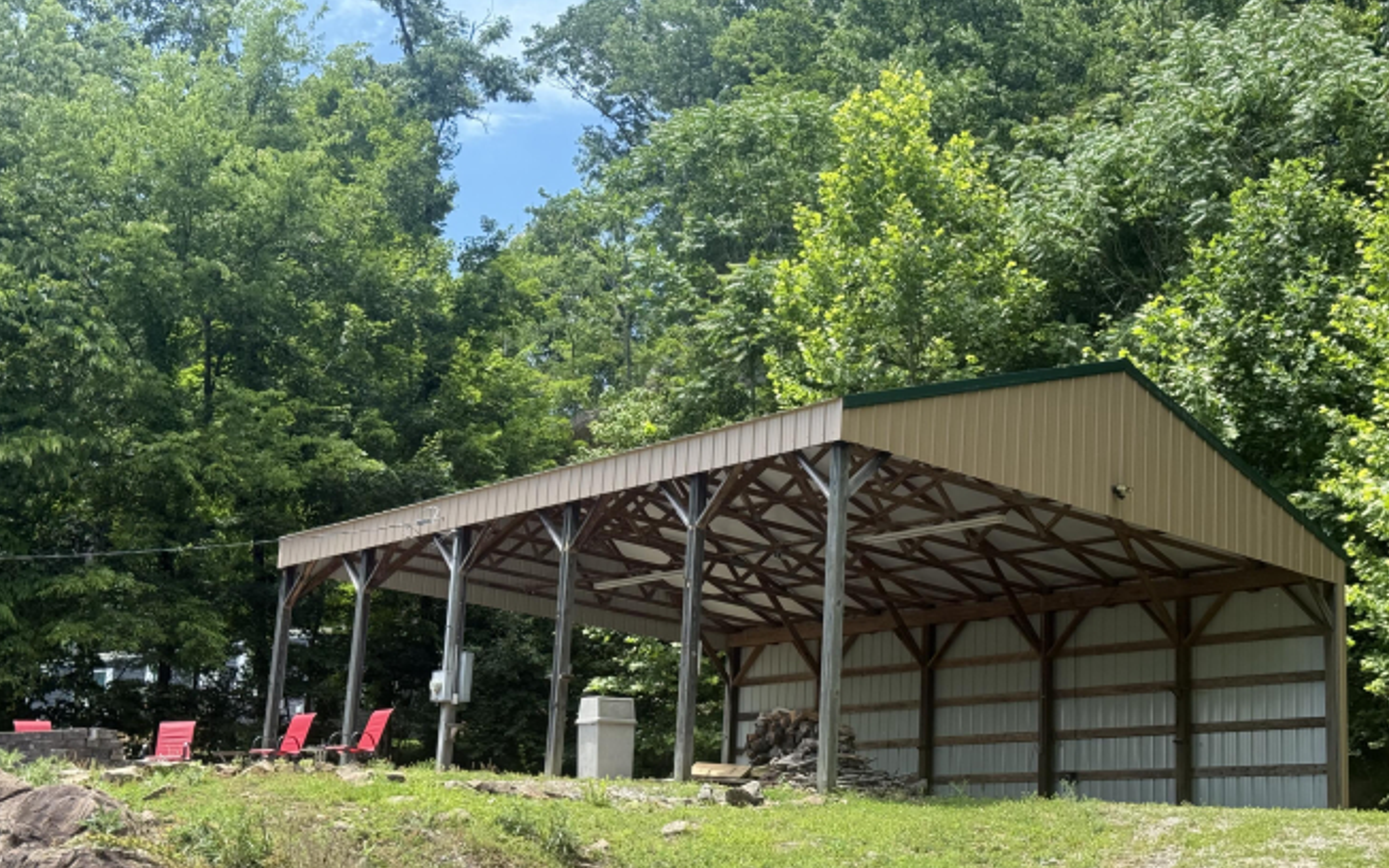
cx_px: 682
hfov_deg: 38.9
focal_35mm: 52
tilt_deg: +12.8
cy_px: 521
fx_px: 1968
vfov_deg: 24.8
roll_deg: -4.0
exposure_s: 1/1513
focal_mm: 6.76
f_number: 1.78
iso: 100
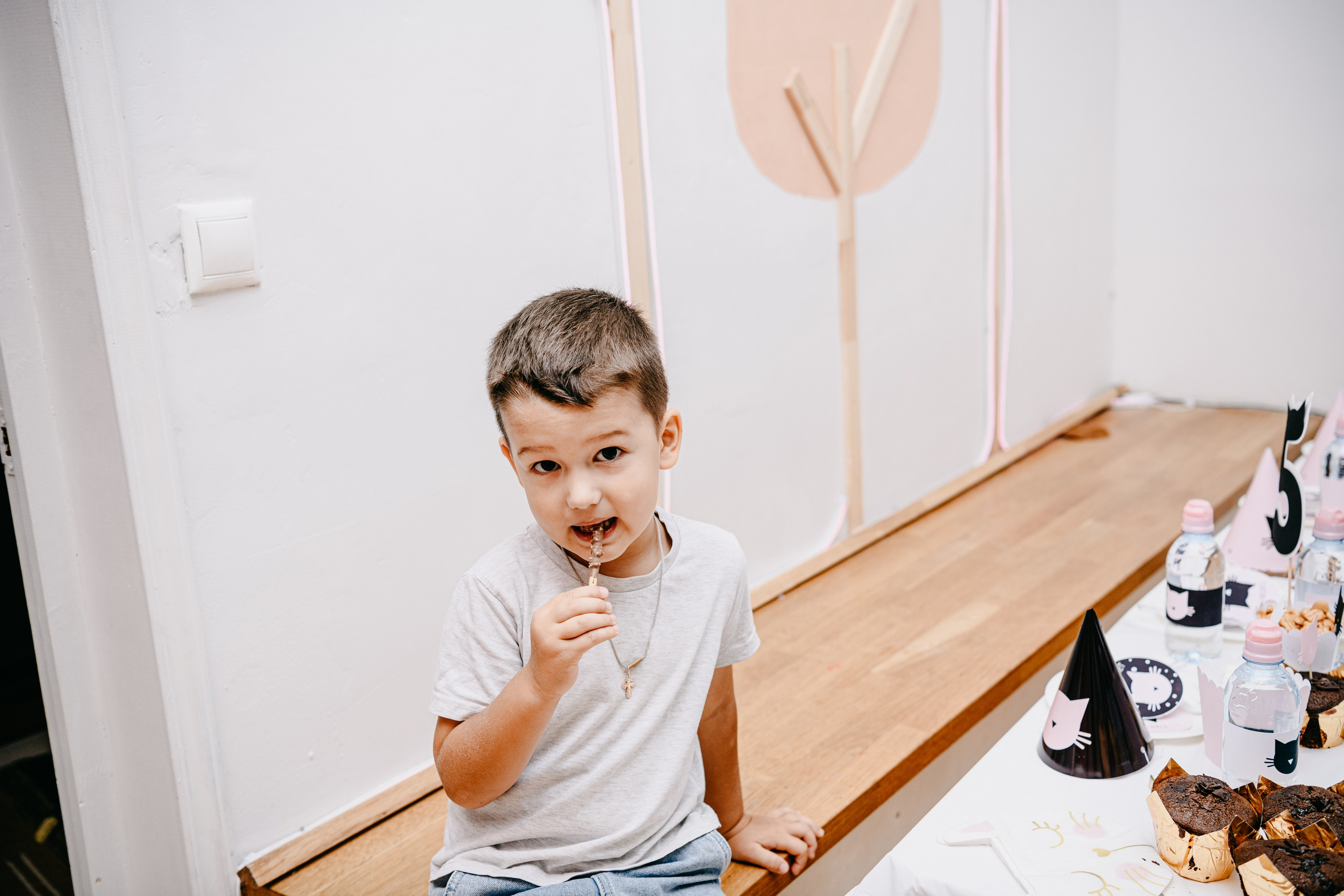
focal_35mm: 40
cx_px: 672
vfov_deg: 33.4
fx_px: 1493
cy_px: 448
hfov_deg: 48.5
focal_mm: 40
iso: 160
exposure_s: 1/160
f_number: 3.5
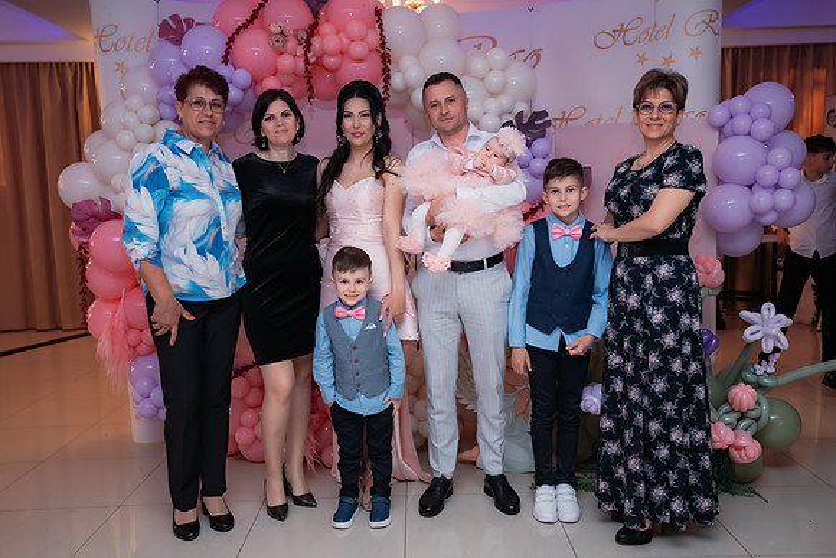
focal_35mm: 34
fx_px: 779
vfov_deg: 39.4
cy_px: 283
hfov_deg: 56.4
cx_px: 429
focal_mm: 30
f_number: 2.8
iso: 1600
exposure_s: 1/200
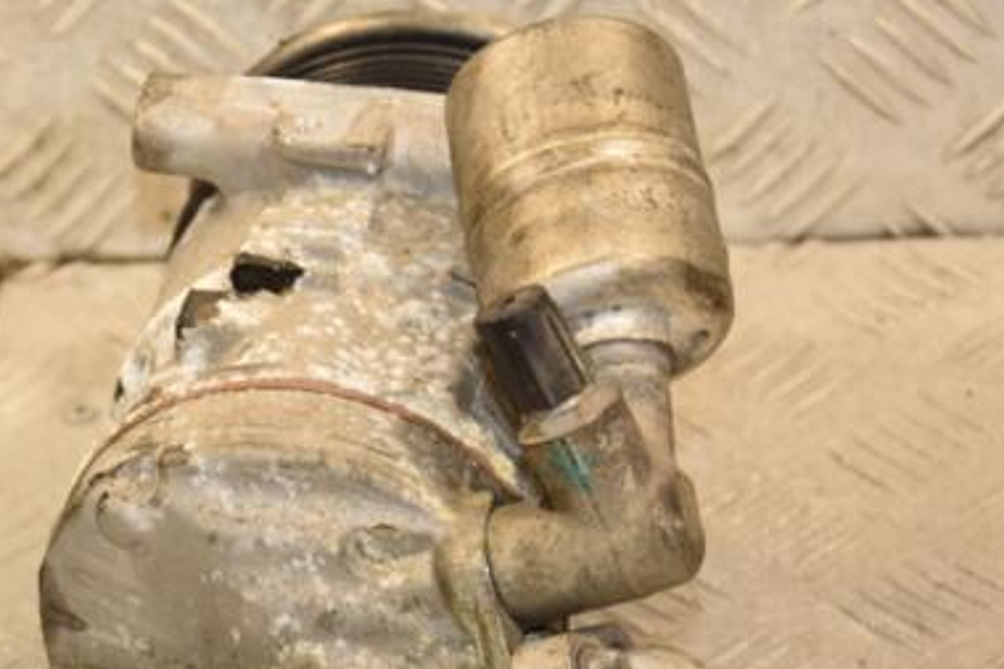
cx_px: 230
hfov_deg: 11.5
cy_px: 487
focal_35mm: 178
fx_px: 4956
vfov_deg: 7.7
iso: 800
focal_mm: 75
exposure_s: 1/200
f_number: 5.6
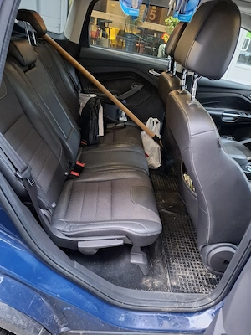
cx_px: 126
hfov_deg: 58.9
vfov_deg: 73.9
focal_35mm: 23
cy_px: 168
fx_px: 222
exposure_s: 1/20
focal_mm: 5.54
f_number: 1.8
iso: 800
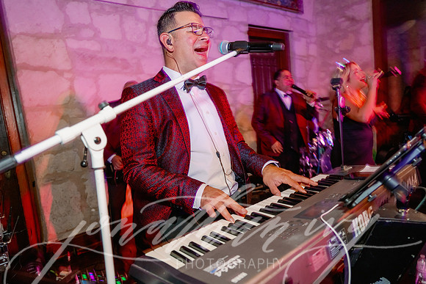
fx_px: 284
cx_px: 213
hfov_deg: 73.7
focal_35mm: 24
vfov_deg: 53.2
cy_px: 142
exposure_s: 1/200
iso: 1000
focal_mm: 24
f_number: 3.5
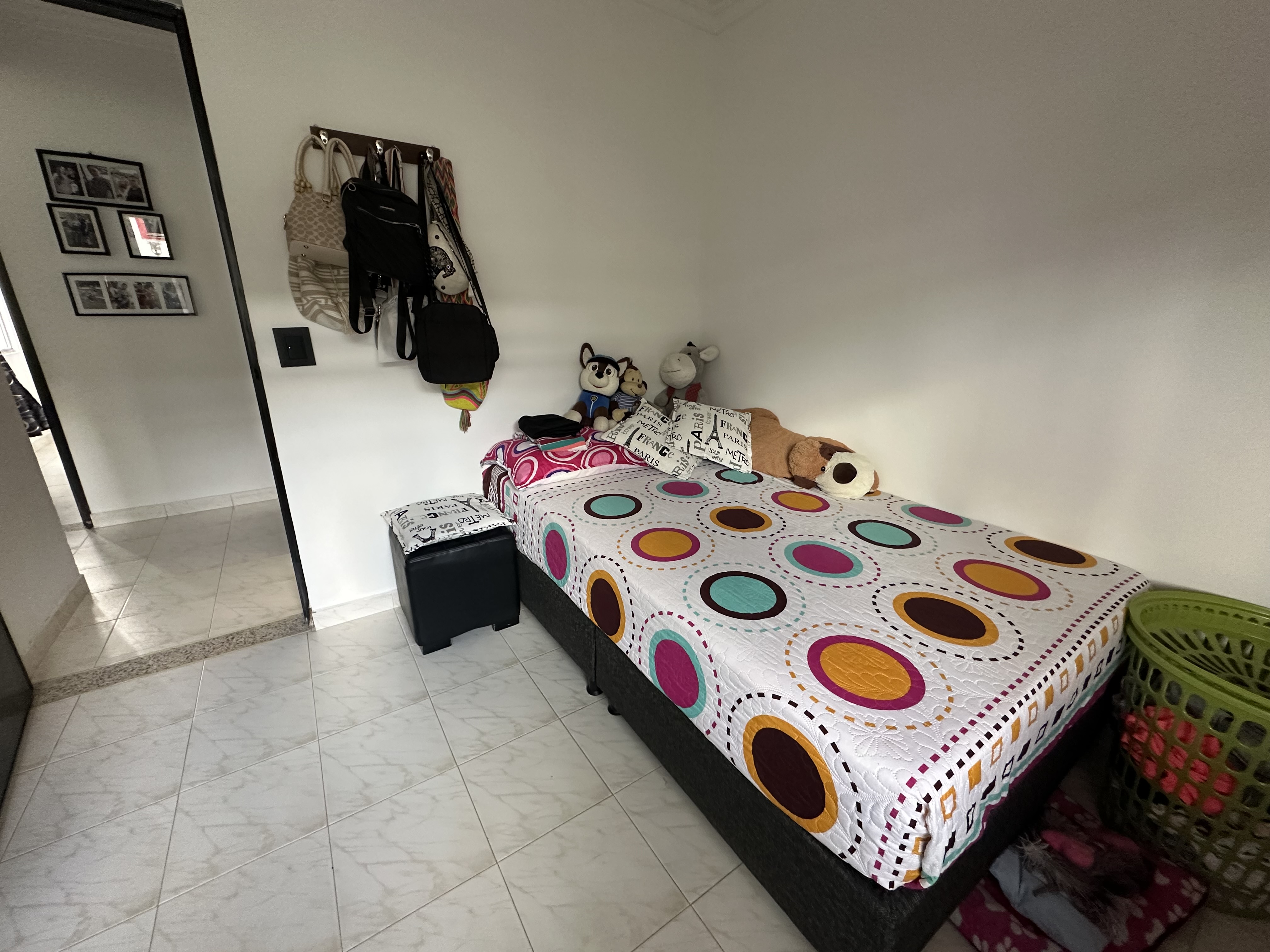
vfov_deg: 85.7
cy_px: 476
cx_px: 635
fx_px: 514
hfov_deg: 102.1
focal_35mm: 14
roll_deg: -1.4
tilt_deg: -16.7
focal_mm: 2.22
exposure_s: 1/60
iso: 320
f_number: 2.2
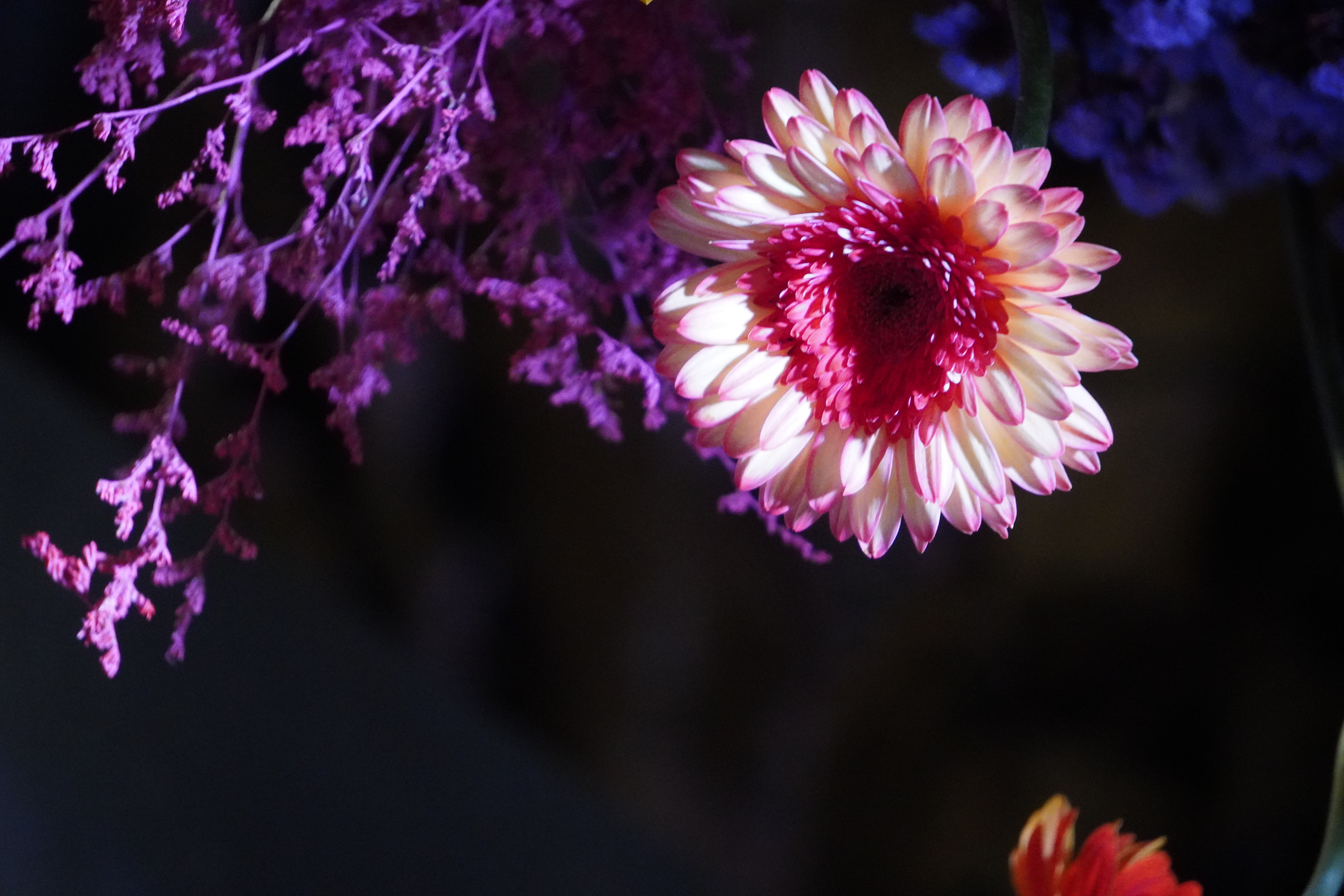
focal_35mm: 315
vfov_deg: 4.4
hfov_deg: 6.5
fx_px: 11759
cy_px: 448
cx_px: 672
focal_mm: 210
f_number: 6.3
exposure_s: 1/50
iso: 6400
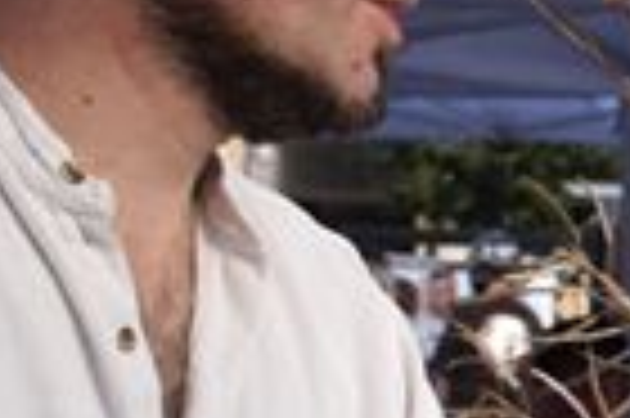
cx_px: 1539
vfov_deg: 5.4
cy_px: 636
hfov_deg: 7.6
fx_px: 4416
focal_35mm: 253
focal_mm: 23
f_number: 8
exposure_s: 1/250
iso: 200
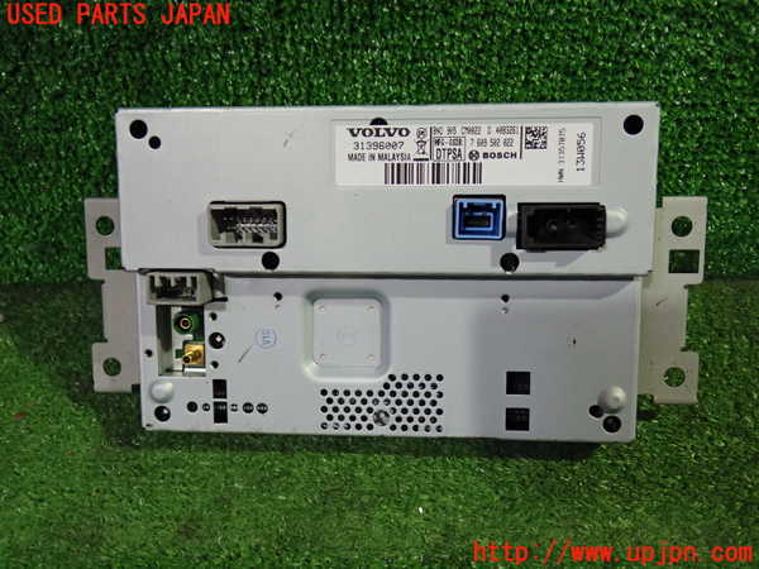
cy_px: 284
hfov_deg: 60.0
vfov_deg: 46.8
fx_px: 658
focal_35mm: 30
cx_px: 380
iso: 320
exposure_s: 1/30
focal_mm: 5.4
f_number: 2.3
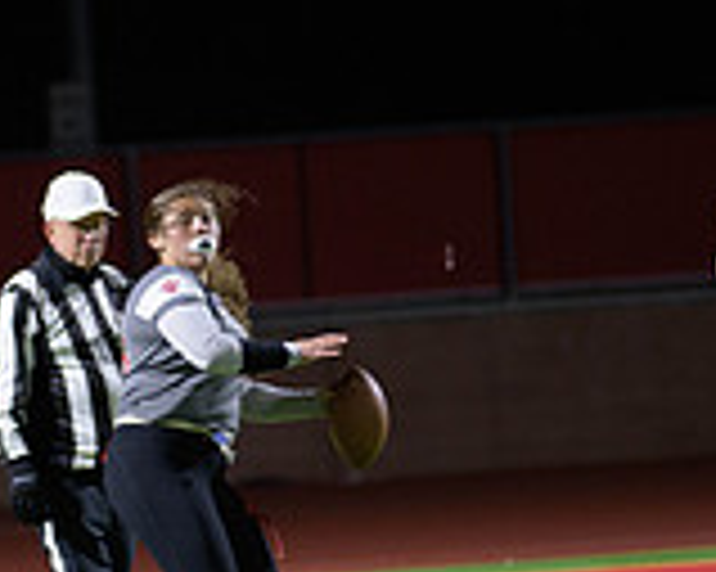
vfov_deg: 2.3
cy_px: 367
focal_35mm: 687
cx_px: 23
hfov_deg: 2.8
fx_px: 14549
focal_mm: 200
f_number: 2.8
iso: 1400
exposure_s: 1/200
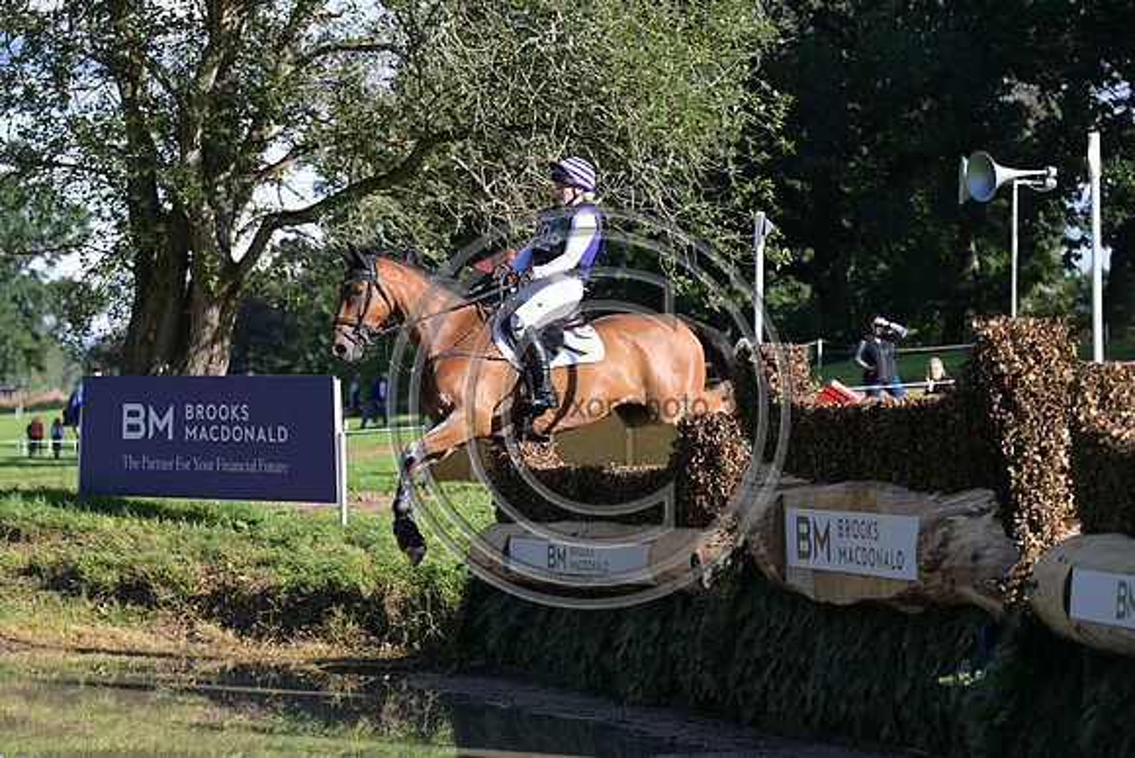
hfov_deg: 16.4
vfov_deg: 11.0
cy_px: 379
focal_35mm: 125
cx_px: 568
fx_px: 3942
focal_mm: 125
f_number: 5
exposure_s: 1/1250
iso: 500
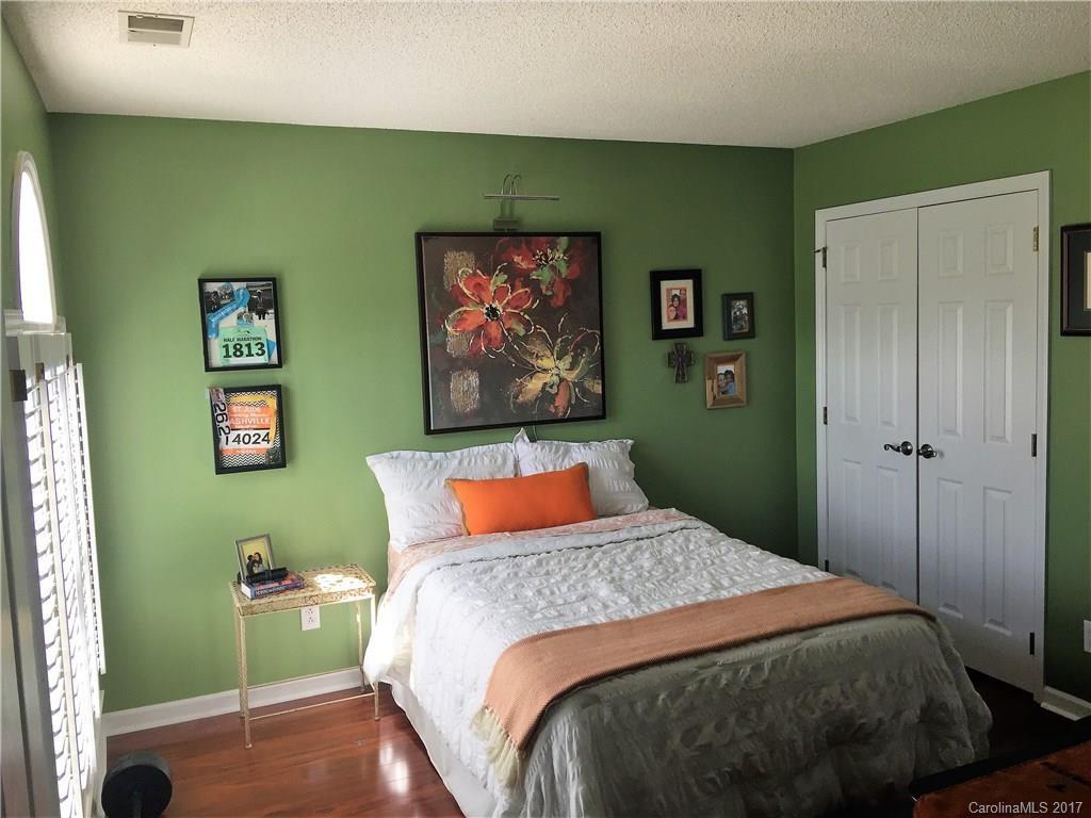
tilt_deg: -4.9
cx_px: 546
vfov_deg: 48.2
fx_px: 914
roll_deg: +1.6
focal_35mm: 29
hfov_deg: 61.7
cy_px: 409
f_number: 2.2
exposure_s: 1/120
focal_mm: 4.15
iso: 50
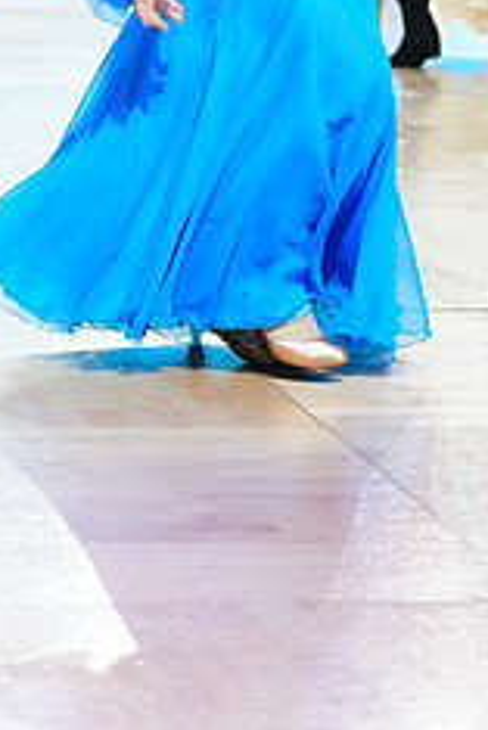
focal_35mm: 173
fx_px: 3512
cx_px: 347
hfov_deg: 7.9
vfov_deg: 11.7
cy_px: -124
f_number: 4
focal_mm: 70
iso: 2500
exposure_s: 1/320
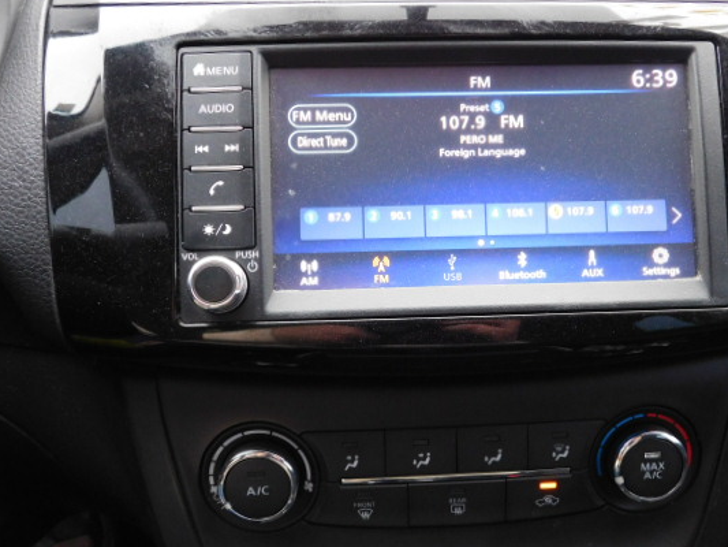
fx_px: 757
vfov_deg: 39.6
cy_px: 297
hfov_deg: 51.0
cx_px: 433
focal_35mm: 36
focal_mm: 5.3
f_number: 3.2
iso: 400
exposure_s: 1/20
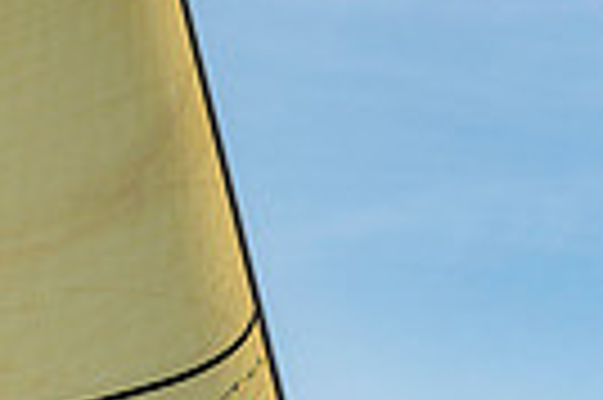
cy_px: 838
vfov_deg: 5.9
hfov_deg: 8.9
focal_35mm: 225
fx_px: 3764
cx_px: -292
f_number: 5
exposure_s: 1/2000
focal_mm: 50
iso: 250
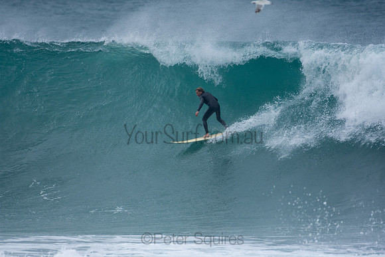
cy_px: 128
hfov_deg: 2.7
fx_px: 8022
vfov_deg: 1.8
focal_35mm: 750
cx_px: 192
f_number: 5.6
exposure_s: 1/1250
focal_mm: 500
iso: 320
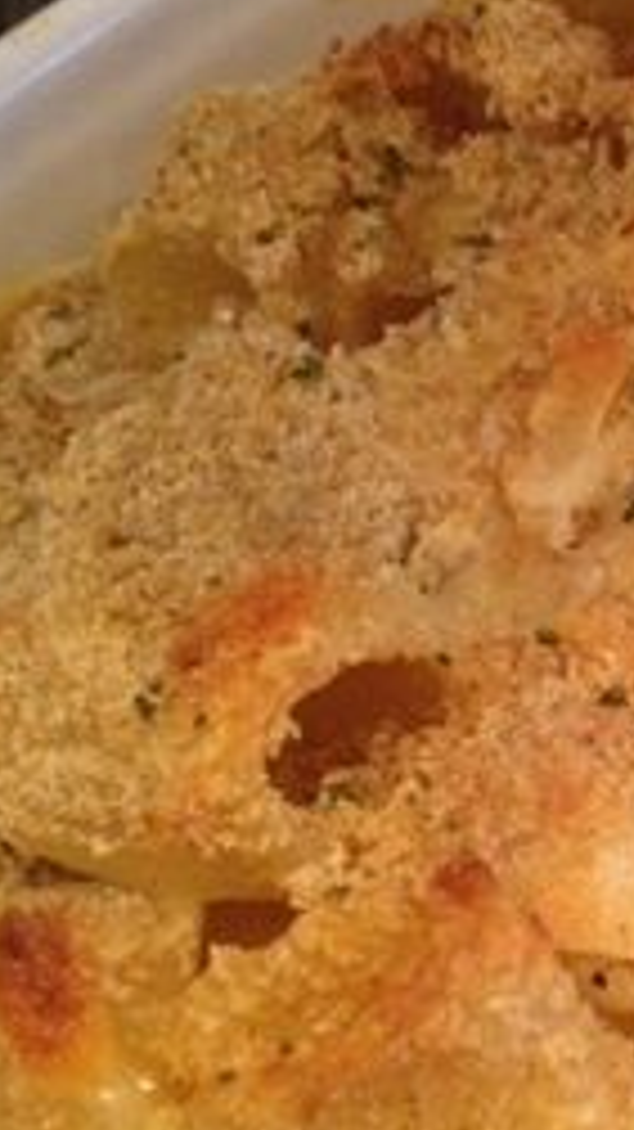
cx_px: 987
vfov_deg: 27.2
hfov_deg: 14.3
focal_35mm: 78
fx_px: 2334
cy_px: 597
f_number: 2.4
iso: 320
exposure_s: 1/20
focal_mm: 4.28
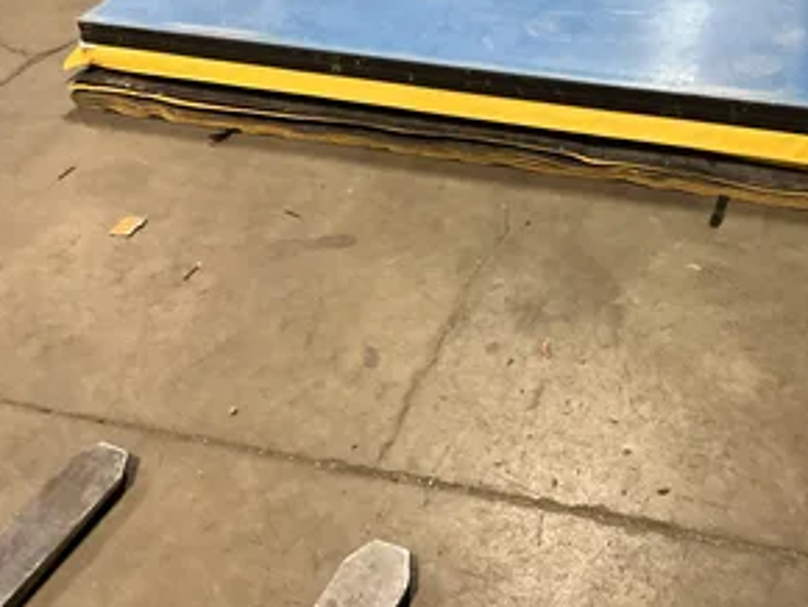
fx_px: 934
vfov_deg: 35.8
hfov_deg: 45.9
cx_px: 549
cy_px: 228
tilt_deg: -34.9
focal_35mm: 40
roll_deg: +4.2
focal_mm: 3
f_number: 1.8
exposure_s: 1/60
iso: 250
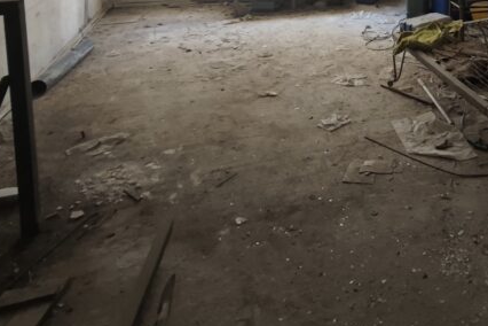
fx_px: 474
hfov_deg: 49.5
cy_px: -73
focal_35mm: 35
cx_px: 423
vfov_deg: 31.3
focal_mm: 2.16
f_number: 2.2
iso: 200
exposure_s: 1/33.3
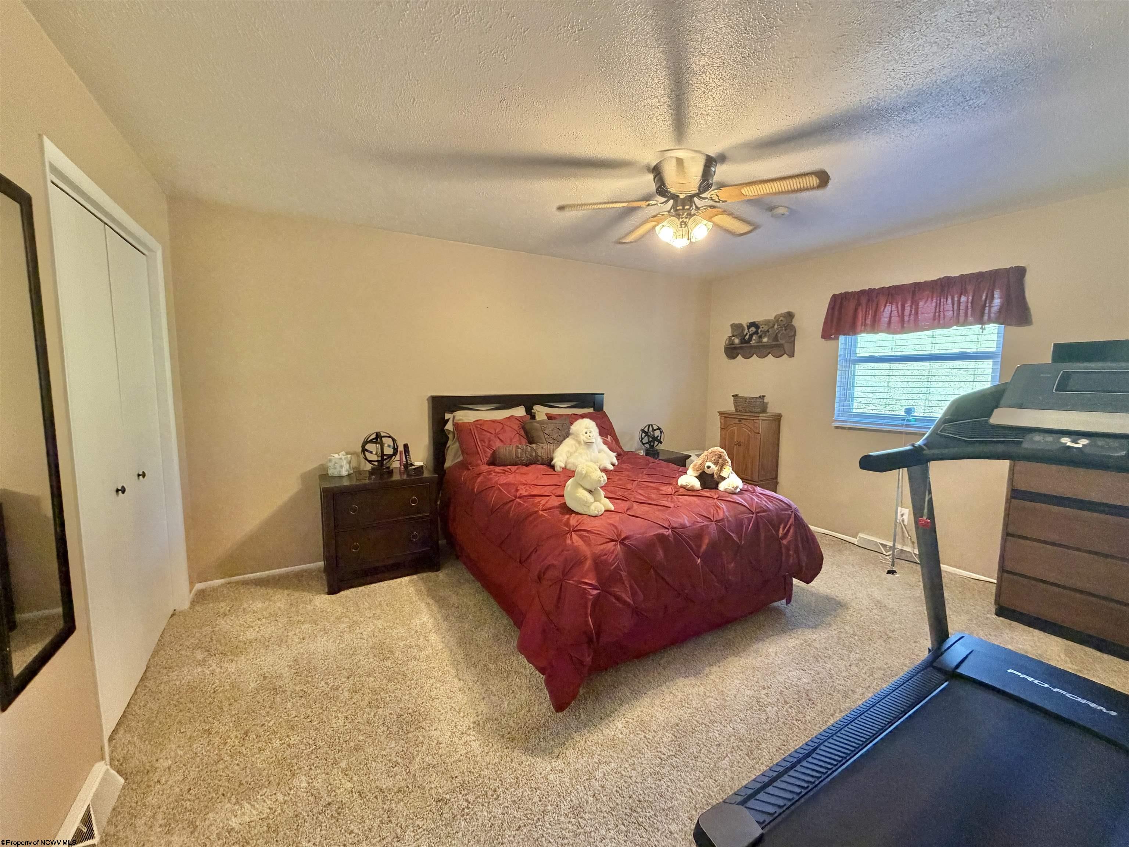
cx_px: 564
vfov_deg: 85.7
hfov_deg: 102.1
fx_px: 457
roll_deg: -0.3
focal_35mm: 14
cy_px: 424
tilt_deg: -6.8
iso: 500
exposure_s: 1/60
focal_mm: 2.22
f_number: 2.2
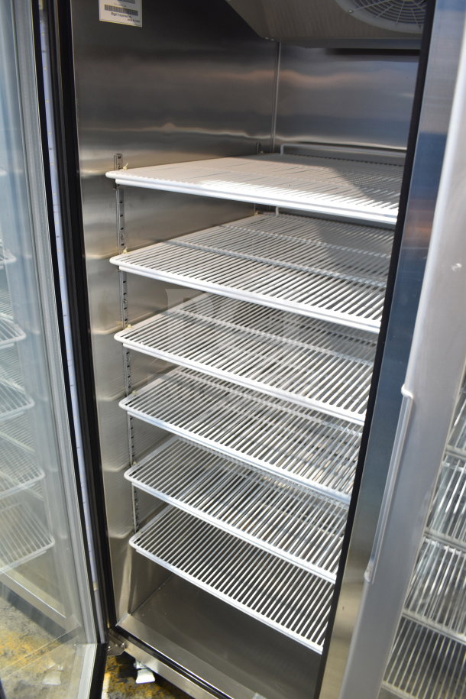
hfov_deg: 47.9
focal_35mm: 27
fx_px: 524
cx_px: 233
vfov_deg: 67.4
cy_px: 350
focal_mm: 18
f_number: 3.5
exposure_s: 1/30
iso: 720
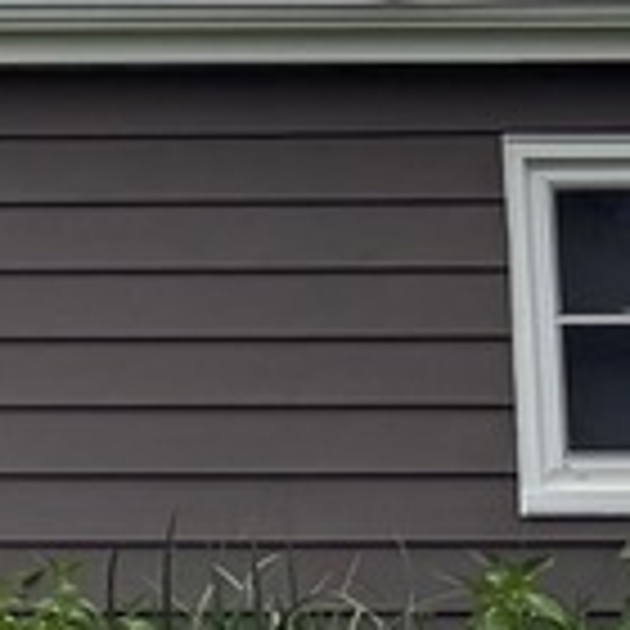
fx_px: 4489
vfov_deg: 8.0
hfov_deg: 6.9
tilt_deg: +5.3
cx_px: -1530
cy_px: 162
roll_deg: -0.5
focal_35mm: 218
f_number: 1.78
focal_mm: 6.76
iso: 80
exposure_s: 1/2445
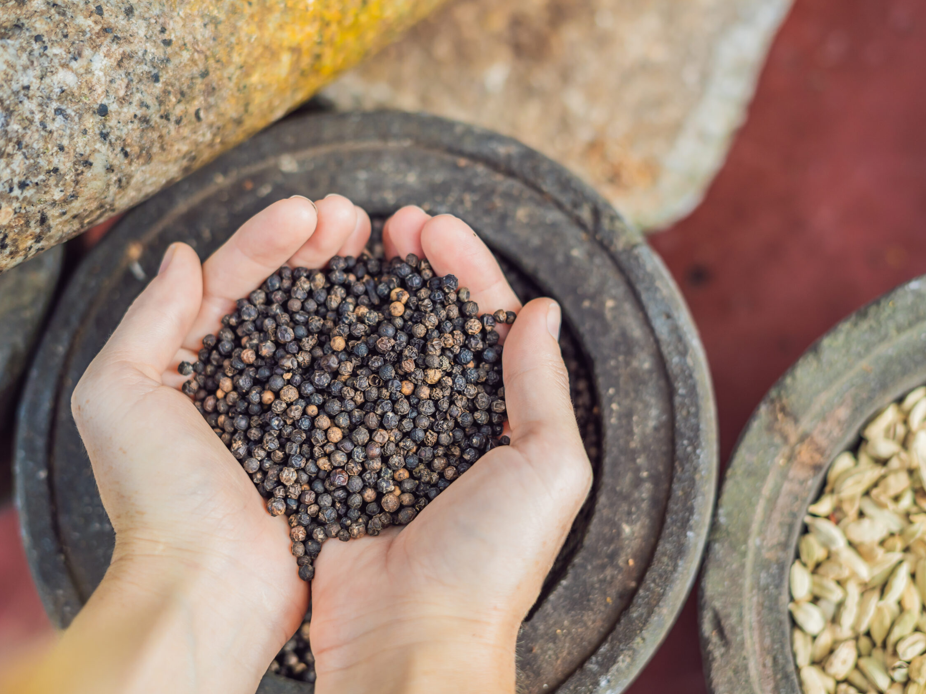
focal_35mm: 55
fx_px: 1471
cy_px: 353
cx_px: 463
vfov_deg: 26.6
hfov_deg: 34.9
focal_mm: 50
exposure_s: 1/125
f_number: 2.5
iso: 100
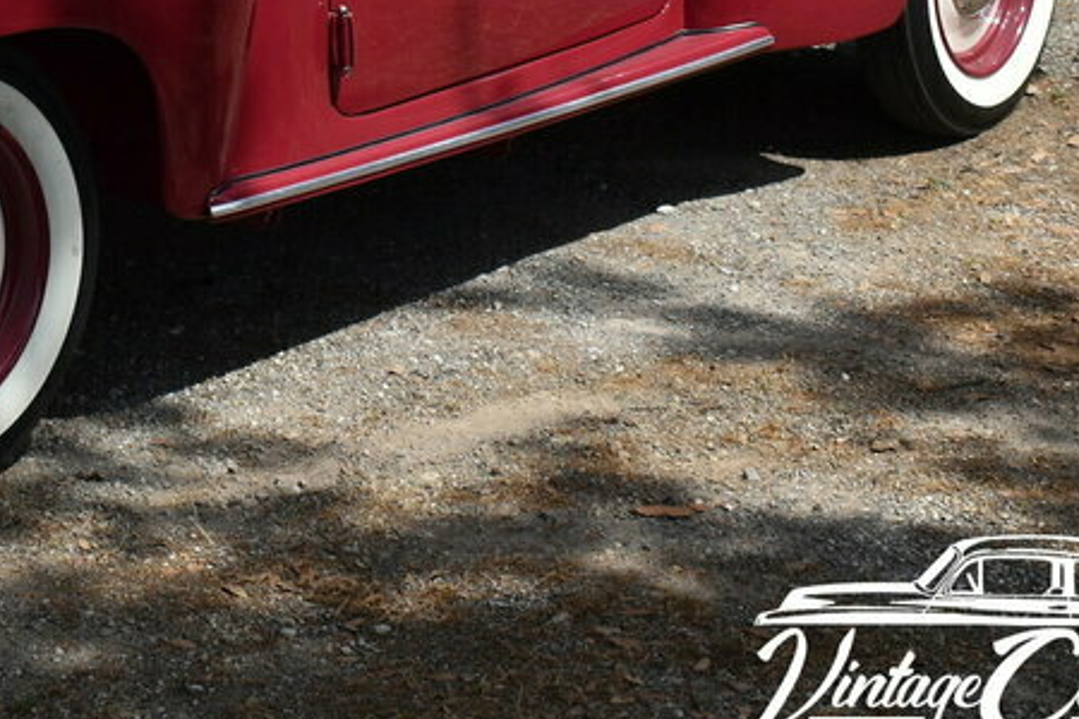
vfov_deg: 11.2
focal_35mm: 120
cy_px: -146
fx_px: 3596
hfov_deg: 16.6
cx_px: -84
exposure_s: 1/250
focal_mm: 30
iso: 100
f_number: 8
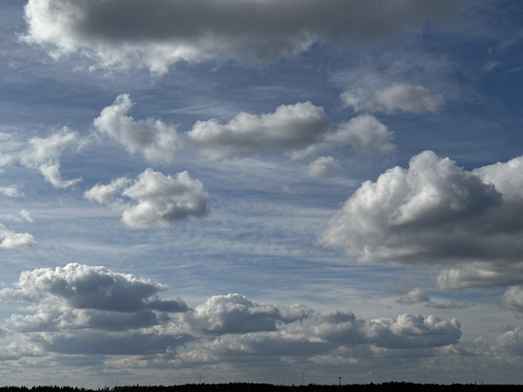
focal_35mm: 48
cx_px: 262
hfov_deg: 39.7
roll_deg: -0.6
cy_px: 196
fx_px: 725
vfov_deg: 30.3
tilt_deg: +14.4
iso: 64
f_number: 1.78
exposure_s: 1/10870
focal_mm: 6.86
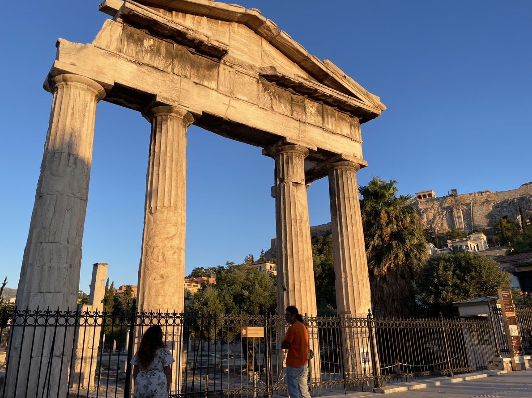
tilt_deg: +20.7
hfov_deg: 63.5
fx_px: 430
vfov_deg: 49.7
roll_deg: +1.6
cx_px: 264
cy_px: 187
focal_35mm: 28
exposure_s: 1/1304
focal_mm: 4.2
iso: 32
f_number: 1.6
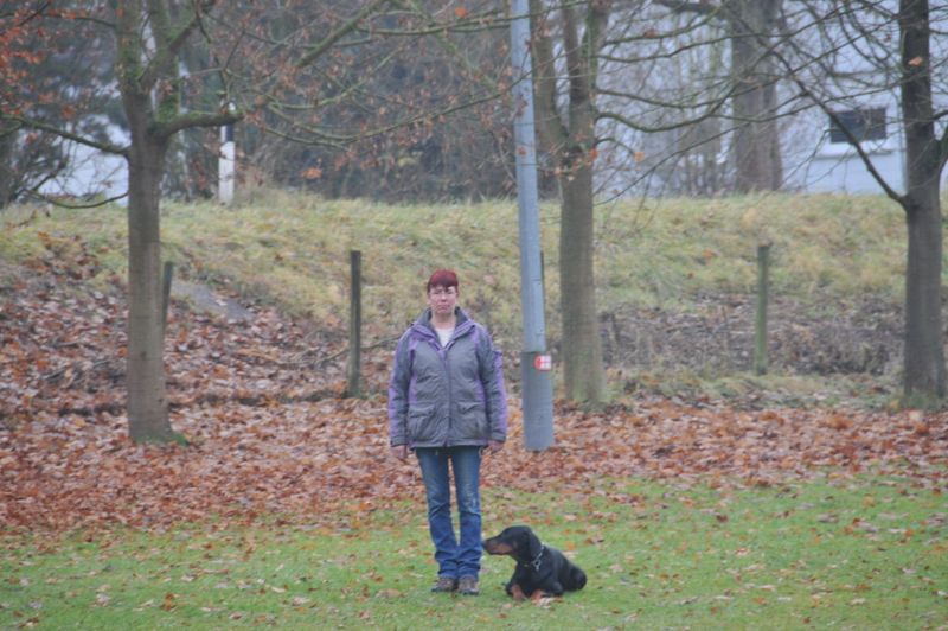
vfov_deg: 4.6
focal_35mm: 300
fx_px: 7893
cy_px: 316
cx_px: 474
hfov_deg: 6.9
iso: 400
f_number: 6.3
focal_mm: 200
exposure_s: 1/100
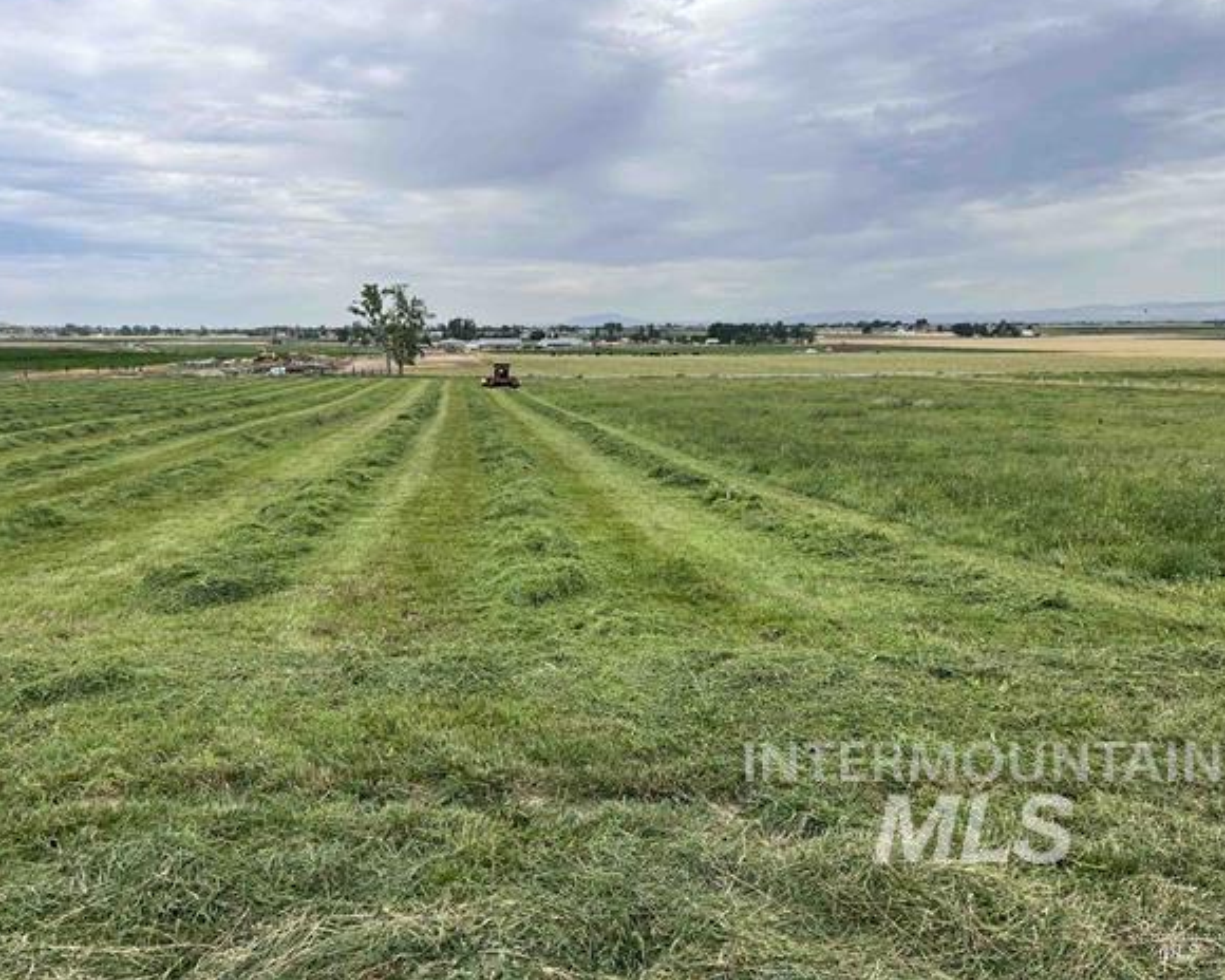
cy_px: 475
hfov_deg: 62.1
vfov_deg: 51.5
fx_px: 1015
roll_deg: +0.2
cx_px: 555
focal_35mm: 28
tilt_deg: -9.0
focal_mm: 5.1
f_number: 1.6
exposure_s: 1/3745
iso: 50
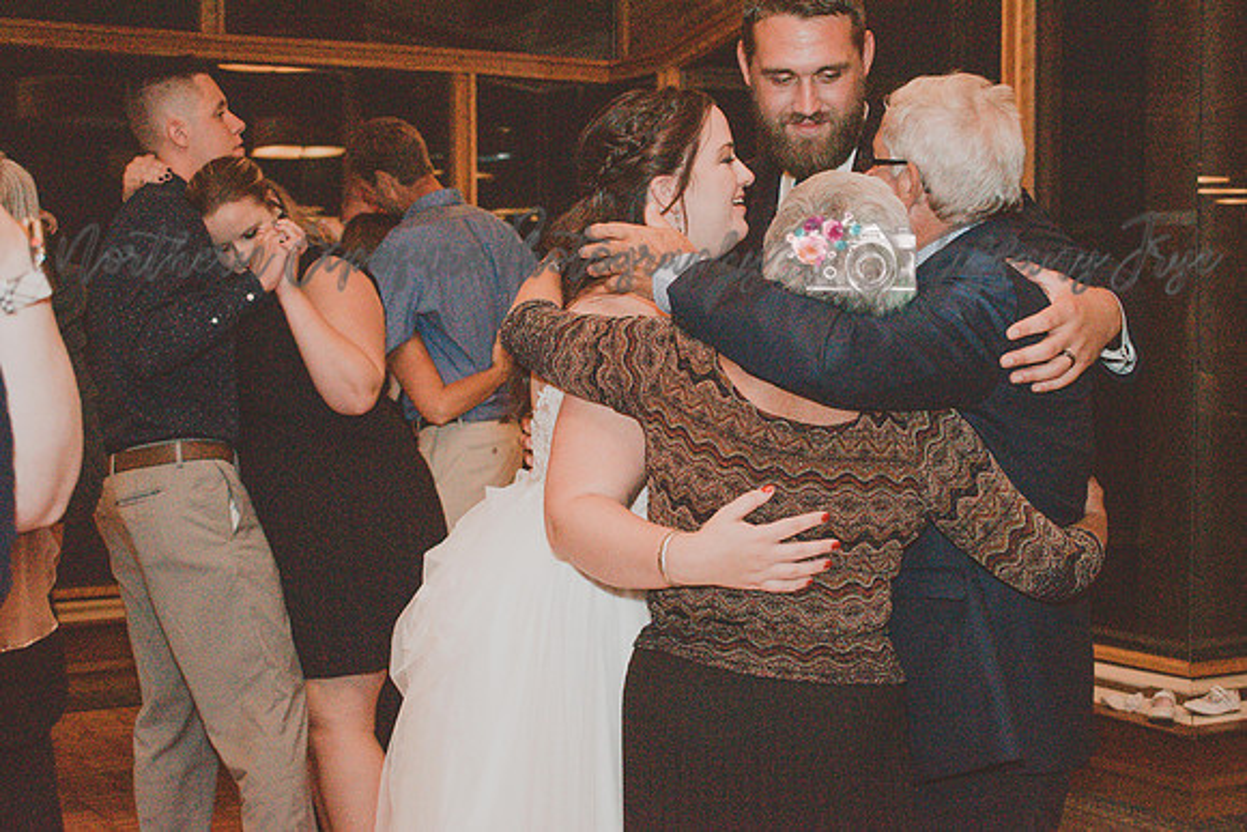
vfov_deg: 22.6
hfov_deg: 33.4
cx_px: 624
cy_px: 416
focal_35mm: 60
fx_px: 2079
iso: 6400
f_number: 4.8
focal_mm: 40
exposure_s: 1/60
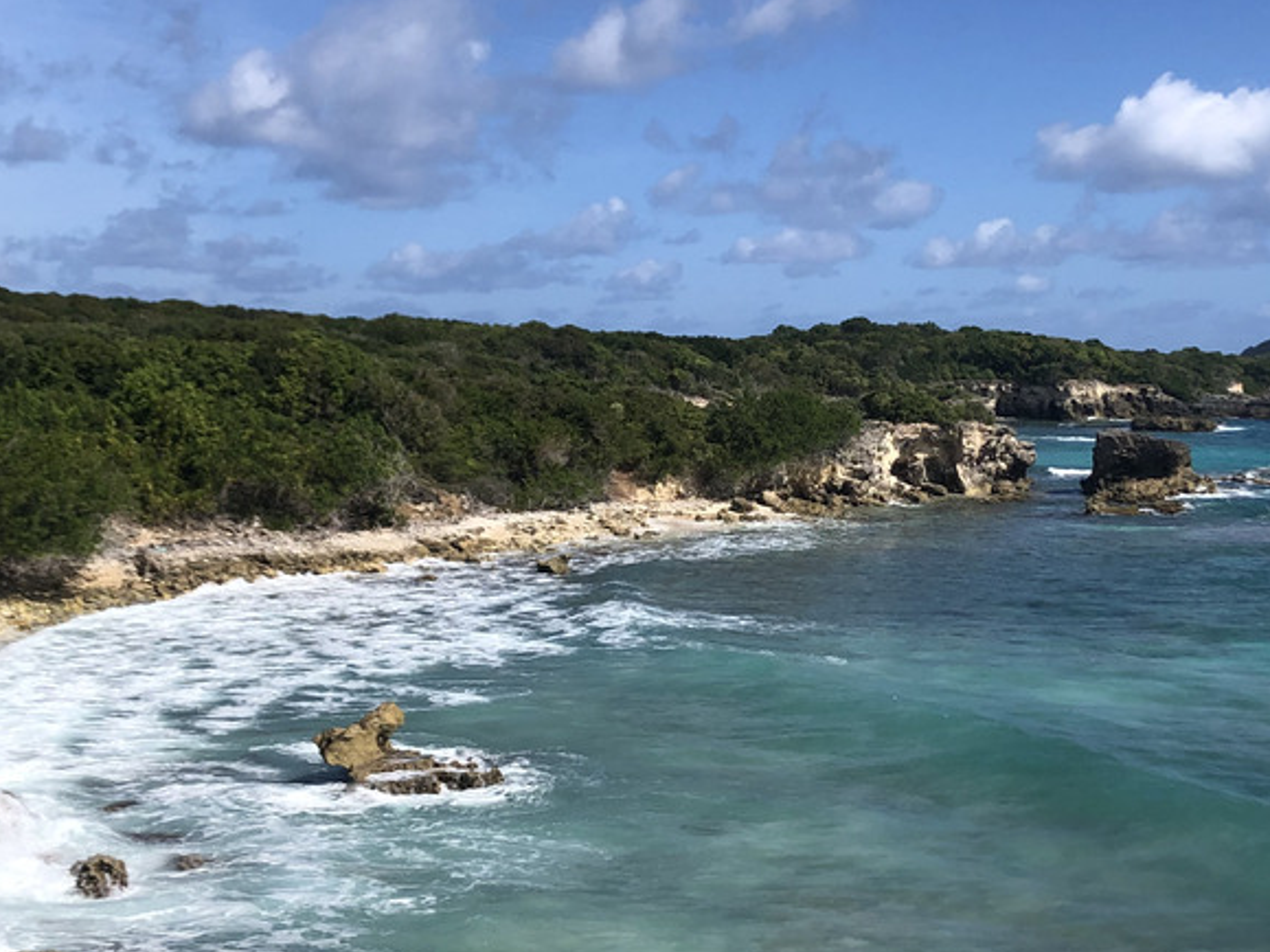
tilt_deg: -1.6
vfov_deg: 25.2
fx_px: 2127
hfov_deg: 33.2
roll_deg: +0.7
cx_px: 711
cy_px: 426
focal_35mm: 58
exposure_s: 1/3436
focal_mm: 4
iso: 25
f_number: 1.8
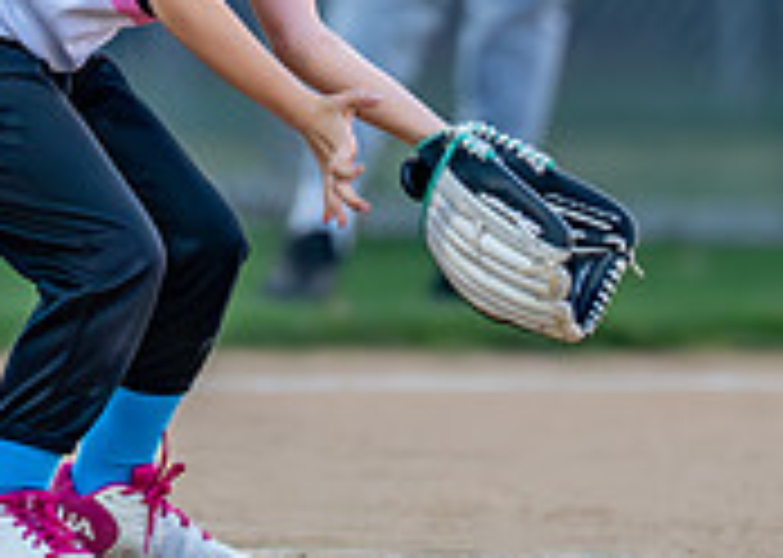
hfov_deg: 1.9
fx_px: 23865
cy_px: -32
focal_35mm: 1074
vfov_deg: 1.3
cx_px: 250
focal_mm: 200
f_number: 2.8
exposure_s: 1/1250
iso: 2000
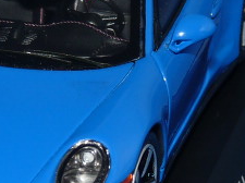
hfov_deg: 5.8
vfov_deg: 4.4
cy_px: 73
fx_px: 2395
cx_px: 29
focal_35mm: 339
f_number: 4
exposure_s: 1/125
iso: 100
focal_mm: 11.9
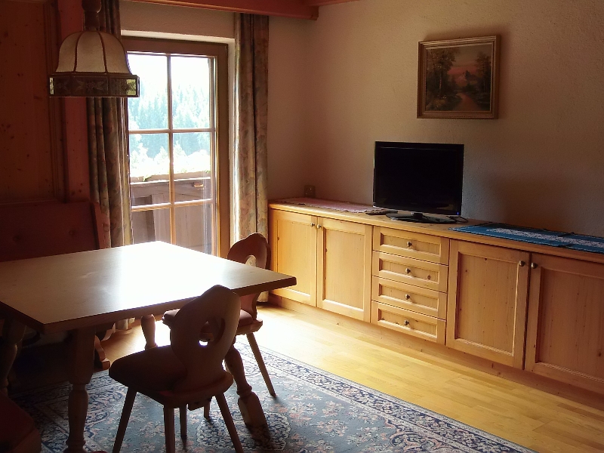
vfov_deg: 35.1
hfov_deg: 45.8
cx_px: 302
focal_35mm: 41
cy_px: 226
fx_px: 715
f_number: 3.6
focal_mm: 7.2
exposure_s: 1/30
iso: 160
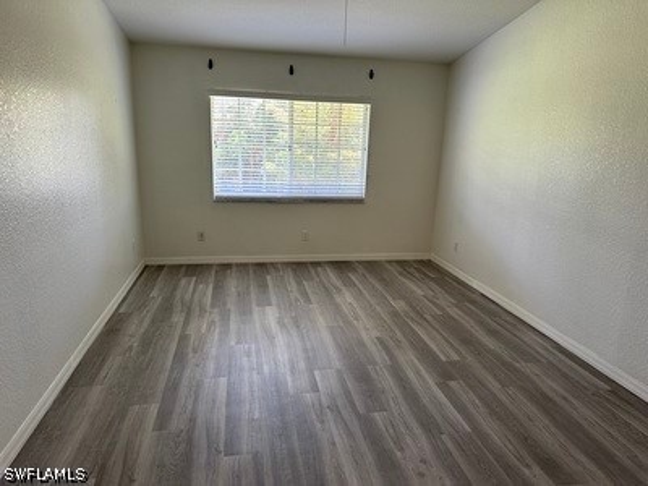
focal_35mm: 24
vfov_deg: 56.8
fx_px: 449
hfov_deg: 71.6
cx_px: 324
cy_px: 243
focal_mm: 6.86
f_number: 1.78
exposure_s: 1/120
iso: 125
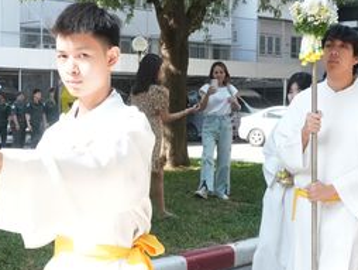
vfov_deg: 18.5
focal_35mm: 80
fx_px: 824
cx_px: 91
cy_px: 181
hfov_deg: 24.3
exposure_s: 1/640
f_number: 6.3
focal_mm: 17
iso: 1600
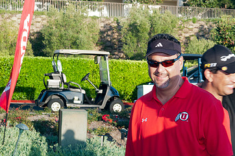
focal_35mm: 96
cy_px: 104
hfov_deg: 21.2
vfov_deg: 14.2
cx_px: 125
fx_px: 626
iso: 280
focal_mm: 40
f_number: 6.3
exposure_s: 1/60
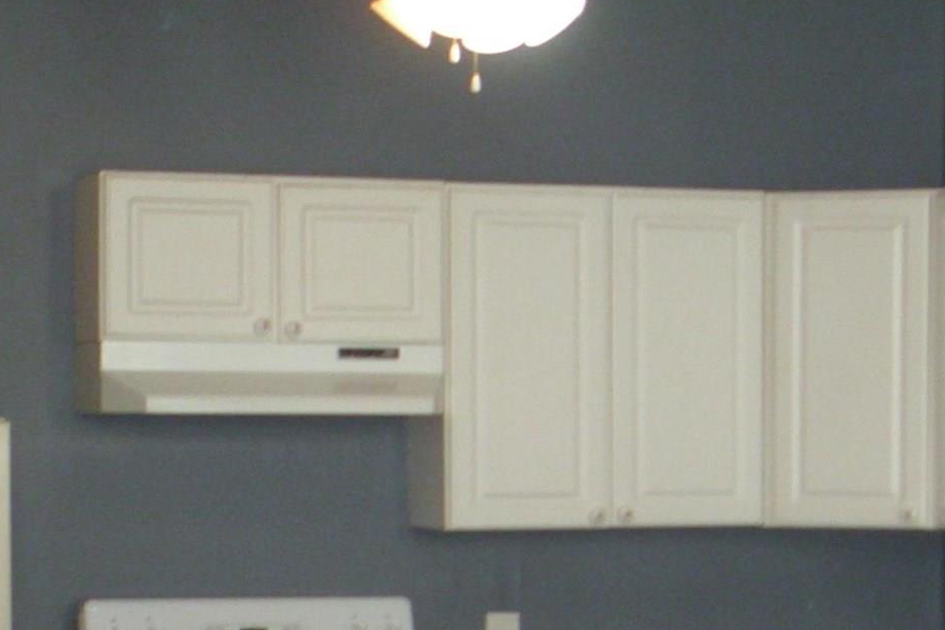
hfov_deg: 15.6
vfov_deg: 10.3
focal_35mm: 130
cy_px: 799
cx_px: 879
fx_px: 3413
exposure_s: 1/60
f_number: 2.9
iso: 200
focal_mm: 6.3
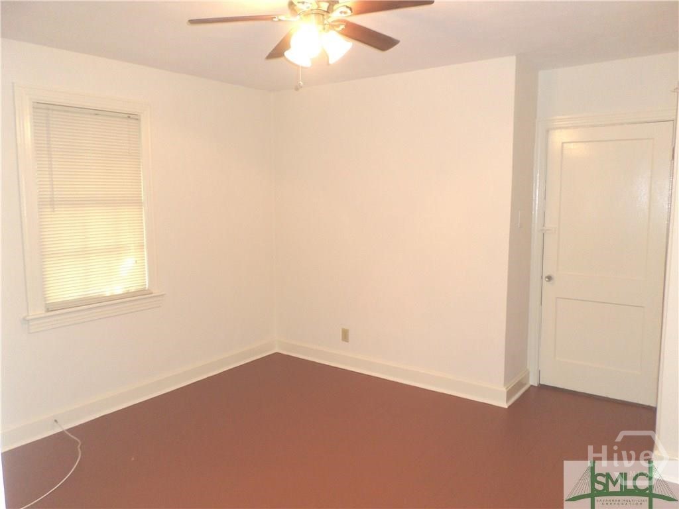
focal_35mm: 25
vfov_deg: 54.9
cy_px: 254
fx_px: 490
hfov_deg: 69.4
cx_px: 340
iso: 120
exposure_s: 1/30
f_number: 2.5
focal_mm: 4.5
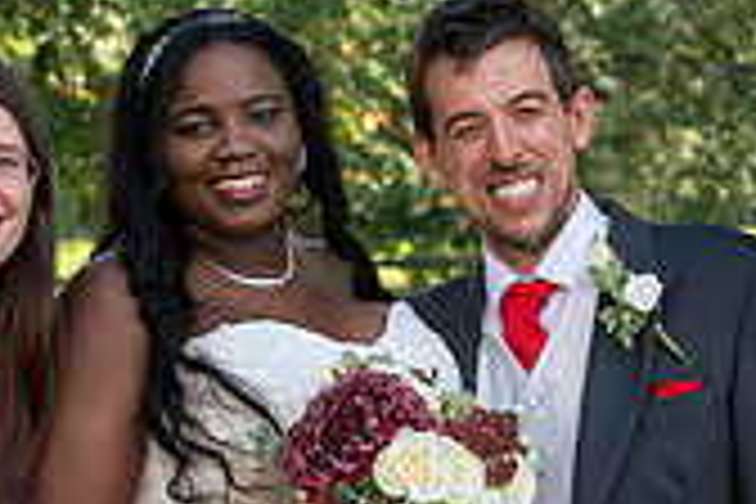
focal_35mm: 175
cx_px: 573
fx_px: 3675
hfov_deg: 11.7
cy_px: 768
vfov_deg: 7.7
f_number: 4
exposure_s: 1/160
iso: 100
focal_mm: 35
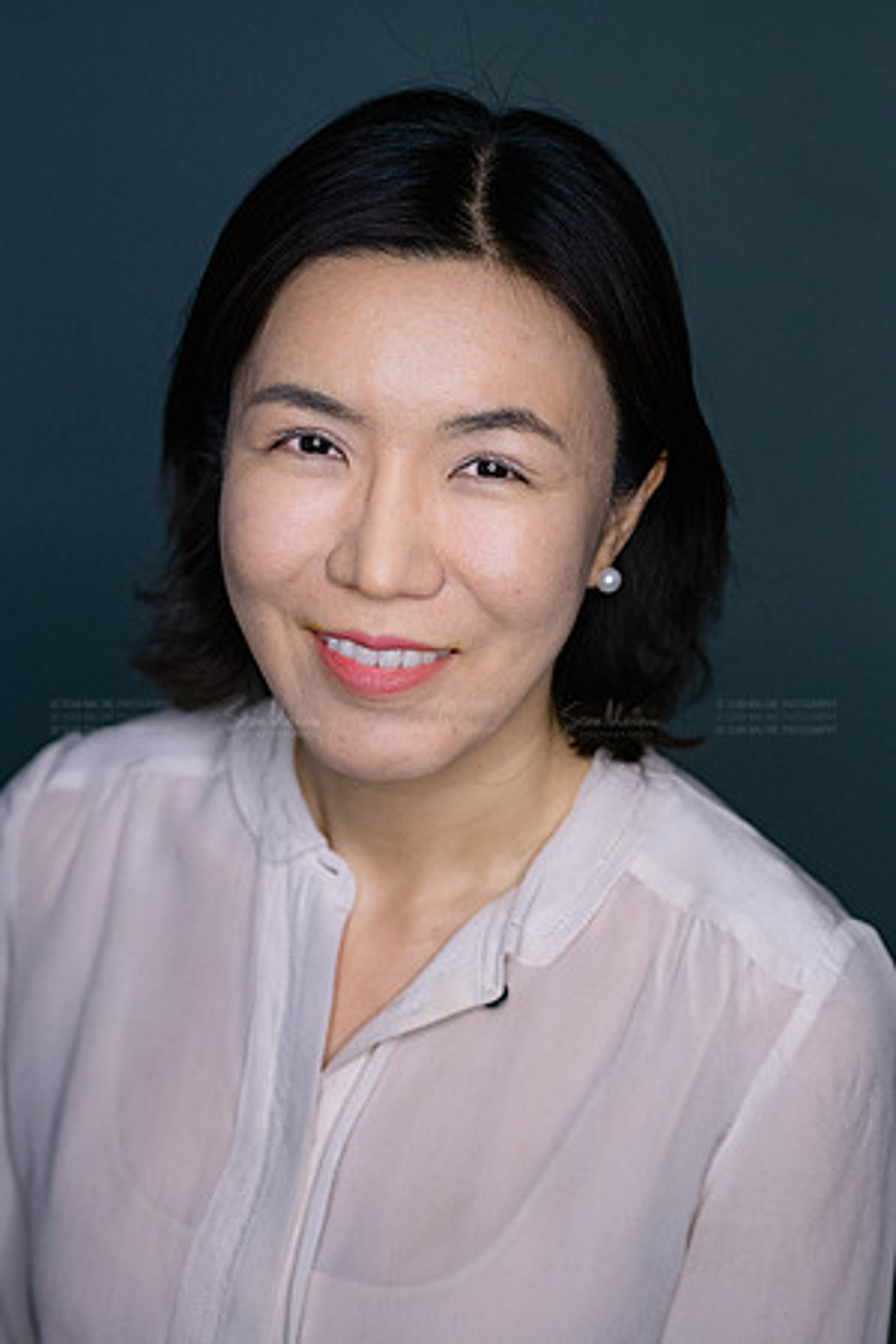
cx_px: 448
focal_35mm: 85
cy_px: 672
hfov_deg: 16.1
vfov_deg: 23.9
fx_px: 3173
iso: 2000
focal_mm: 85
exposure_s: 1/640
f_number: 3.5
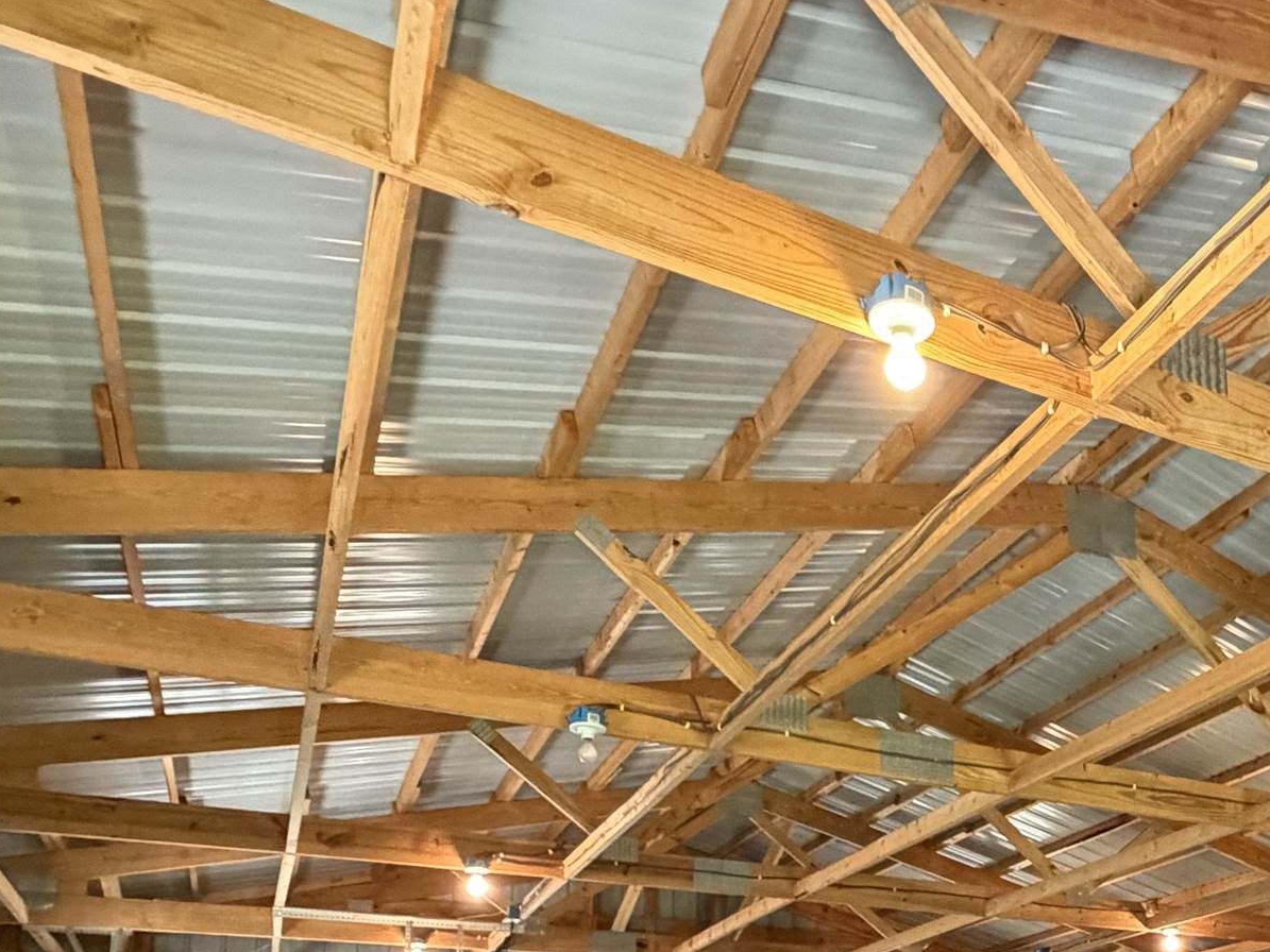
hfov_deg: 47.6
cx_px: 1074
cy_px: 971
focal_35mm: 36
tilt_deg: +8.5
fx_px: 1321
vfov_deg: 35.5
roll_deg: +2.2
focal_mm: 2.22
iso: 800
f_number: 2.2
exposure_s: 1/60
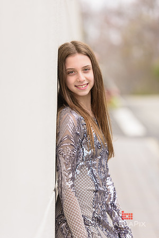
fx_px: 994
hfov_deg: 9.1
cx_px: 80
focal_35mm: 150
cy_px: 119
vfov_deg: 13.7
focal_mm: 150
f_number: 3.2
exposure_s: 1/1000
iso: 400
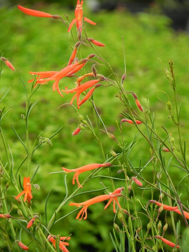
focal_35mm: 425
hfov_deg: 3.5
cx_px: 94
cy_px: 126
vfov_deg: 4.7
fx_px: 3094
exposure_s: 1/200
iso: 160
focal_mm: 75.7
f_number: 5
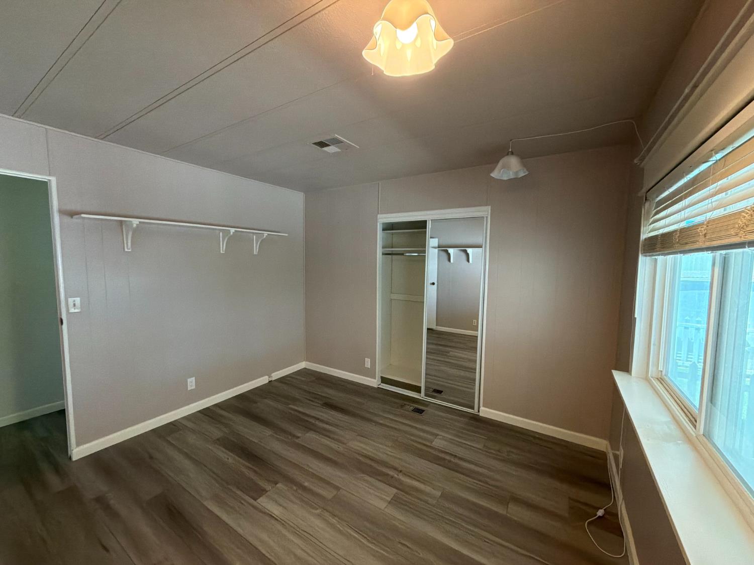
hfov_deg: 102.1
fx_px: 305
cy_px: 282
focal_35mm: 14
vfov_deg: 85.7
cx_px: 377
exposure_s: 1/60
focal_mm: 2.22
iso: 500
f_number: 2.2
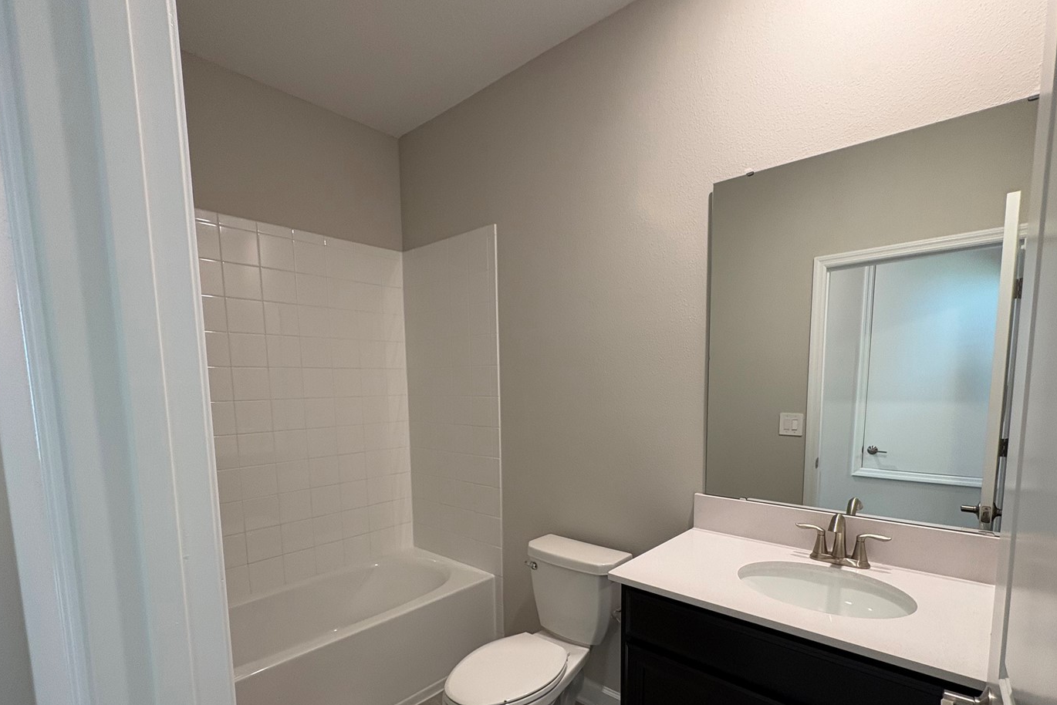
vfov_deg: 69.4
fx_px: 499
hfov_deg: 93.2
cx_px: 559
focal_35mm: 17
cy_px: 438
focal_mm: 2.22
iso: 250
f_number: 2.2
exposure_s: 1/60
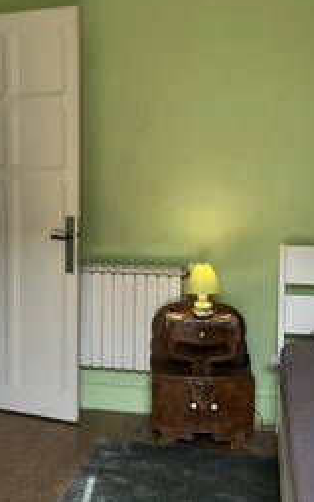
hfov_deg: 29.6
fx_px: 574
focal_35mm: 42
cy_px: 241
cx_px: 49
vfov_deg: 47.2
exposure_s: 1/121
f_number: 1.8
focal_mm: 3.99
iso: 32
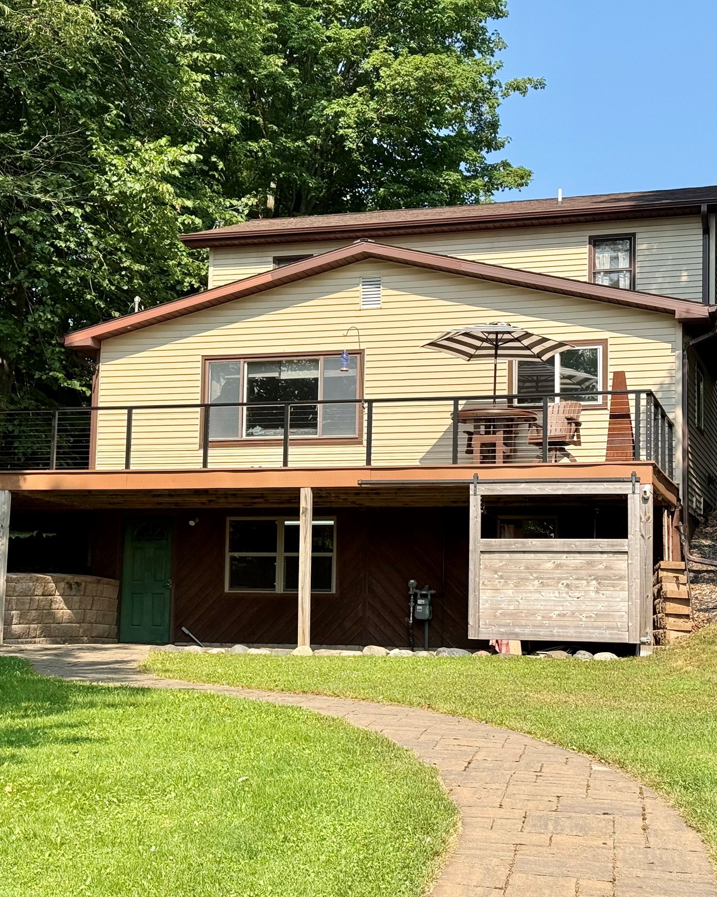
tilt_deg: +7.5
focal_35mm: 63
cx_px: 251
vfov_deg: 30.0
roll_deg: -1.3
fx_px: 1671
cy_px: 450
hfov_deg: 24.1
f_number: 1.78
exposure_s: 1/2762
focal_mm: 6.76
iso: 80
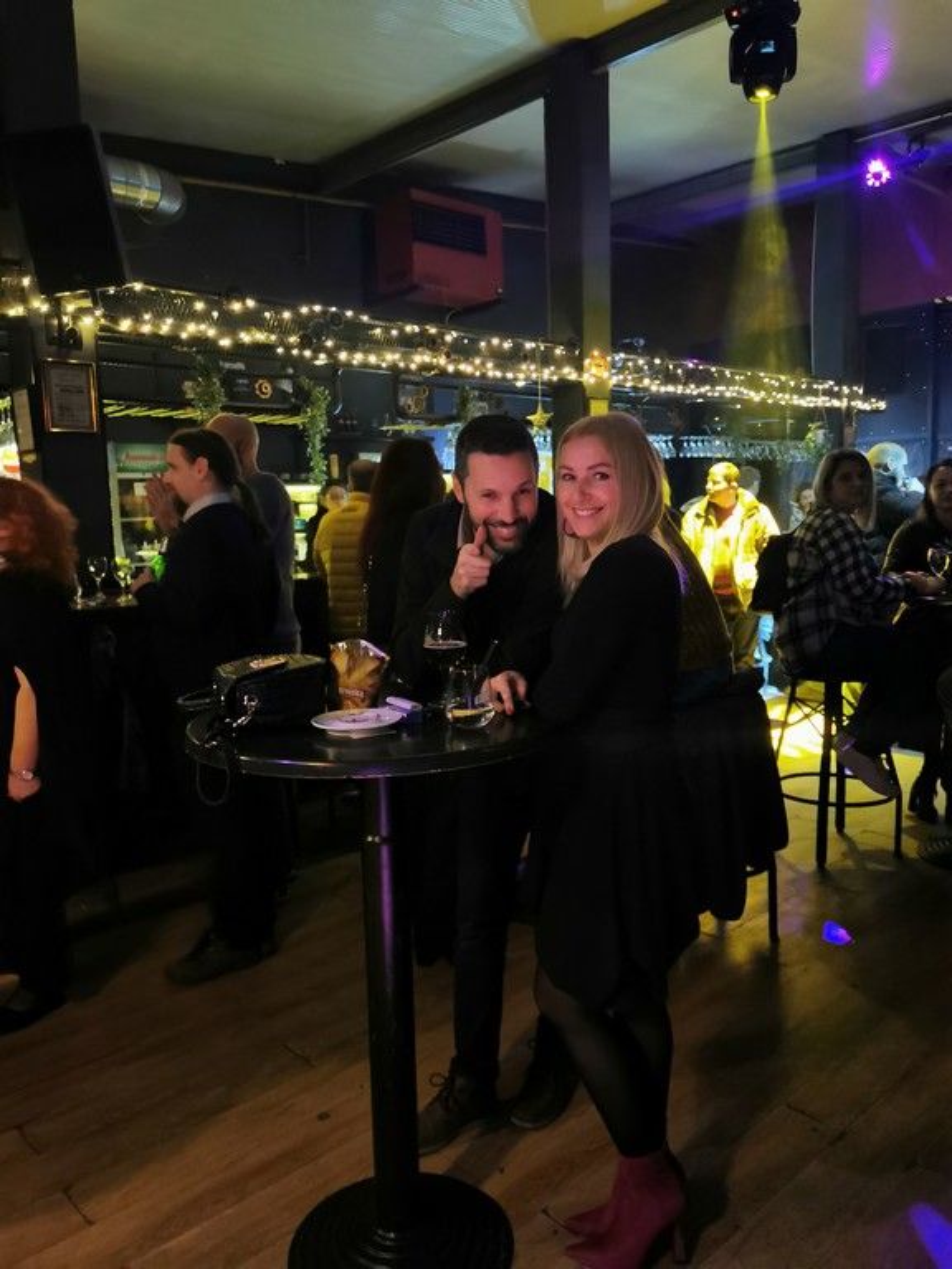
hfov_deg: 51.4
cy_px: 634
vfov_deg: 65.3
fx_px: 990
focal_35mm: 27
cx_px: 476
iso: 500
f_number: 1.6
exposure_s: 1/25
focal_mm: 5.56
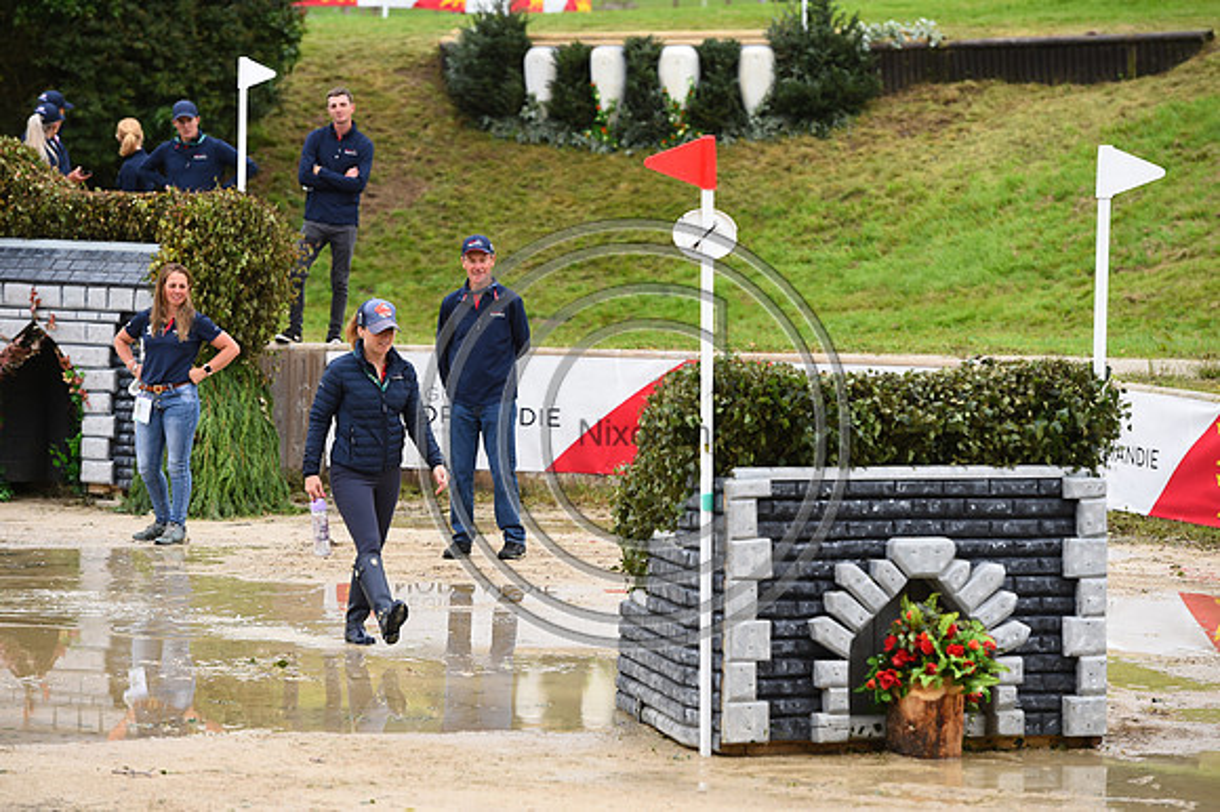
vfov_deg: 8.3
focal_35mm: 165
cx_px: 610
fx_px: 5588
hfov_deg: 12.5
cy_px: 406
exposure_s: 1/800
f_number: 5
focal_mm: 165
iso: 500
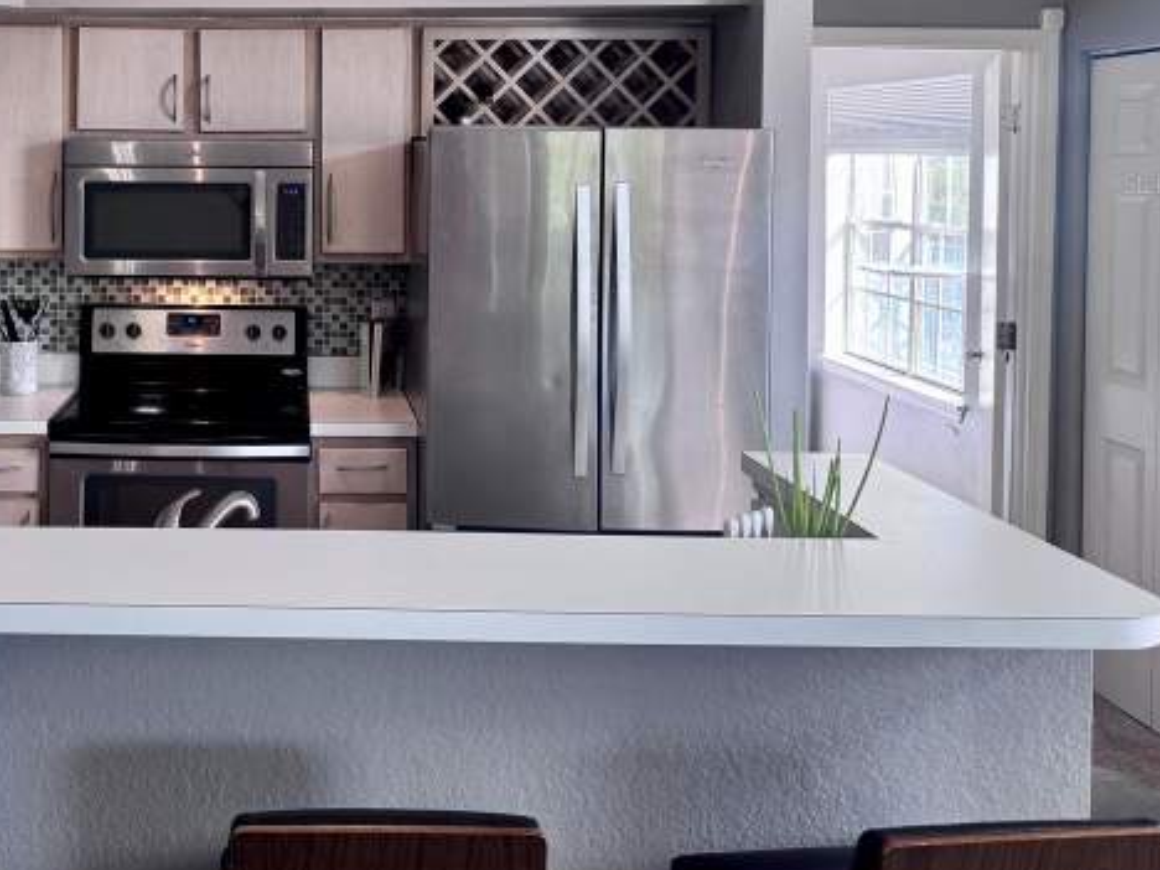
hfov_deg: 43.8
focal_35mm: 41
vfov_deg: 34.2
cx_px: 248
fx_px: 1374
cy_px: 183
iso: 80
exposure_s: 1/121
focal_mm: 6.76
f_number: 1.78
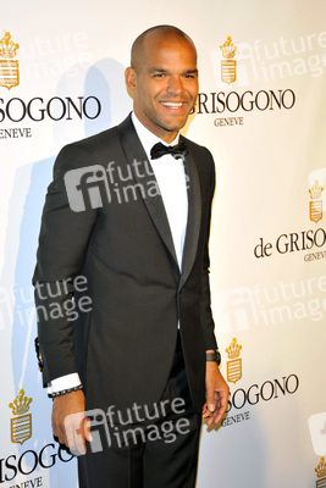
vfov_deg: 24.8
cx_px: 163
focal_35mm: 82
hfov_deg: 16.7
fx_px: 1113
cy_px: 244
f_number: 5.6
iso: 500
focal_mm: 82
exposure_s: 1/160
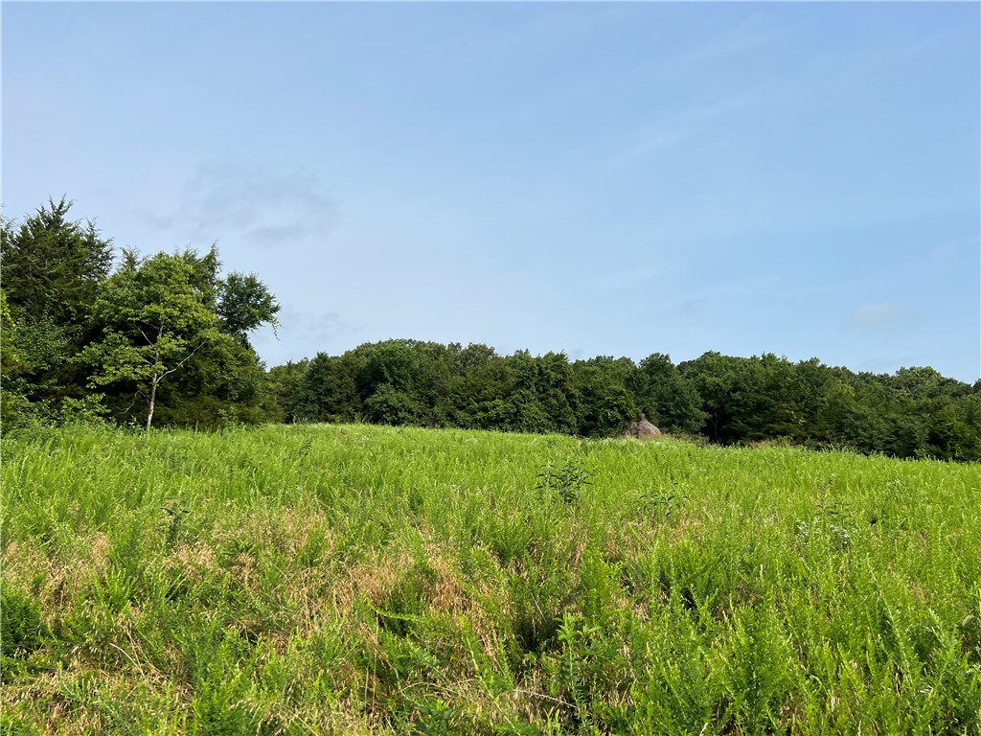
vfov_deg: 53.1
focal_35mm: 26
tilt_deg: +8.4
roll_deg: -2.8
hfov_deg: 67.3
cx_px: 490
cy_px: 368
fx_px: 737
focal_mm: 5.7
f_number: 1.5
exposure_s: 1/5587
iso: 50
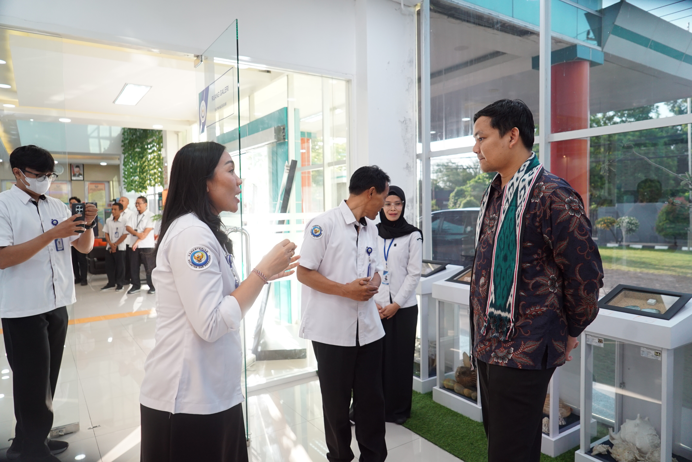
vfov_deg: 53.2
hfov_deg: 73.7
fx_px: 462
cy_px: 231
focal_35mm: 24
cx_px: 346
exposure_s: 1/160
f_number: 4
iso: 1000
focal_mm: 24
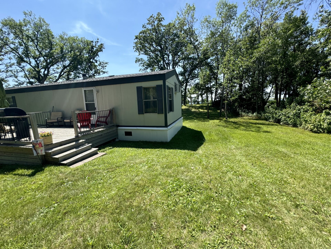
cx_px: 166
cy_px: 124
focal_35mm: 14
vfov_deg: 85.7
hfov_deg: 102.1
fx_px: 134
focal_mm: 2.22
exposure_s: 1/727
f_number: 2.2
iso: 40
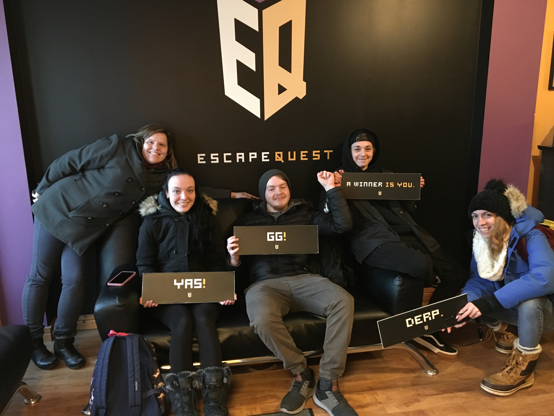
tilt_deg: -10.8
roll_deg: +1.5
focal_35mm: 29
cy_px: 208
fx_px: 464
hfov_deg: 61.7
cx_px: 277
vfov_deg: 48.2
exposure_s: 1/15
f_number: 2.2
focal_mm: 4.15
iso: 400
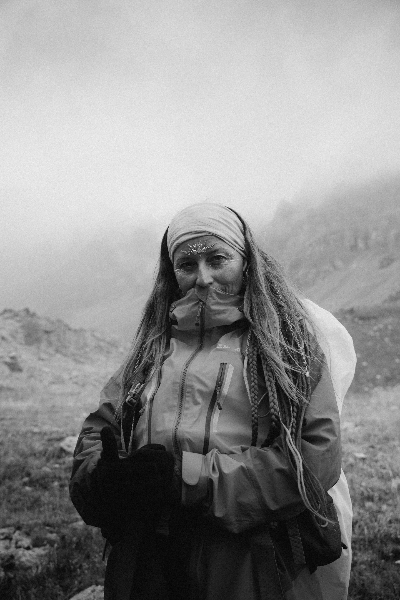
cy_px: 300
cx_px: 200
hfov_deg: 34.8
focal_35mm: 38
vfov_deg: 50.3
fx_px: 638
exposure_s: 1/60
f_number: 5
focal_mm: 38.3
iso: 400
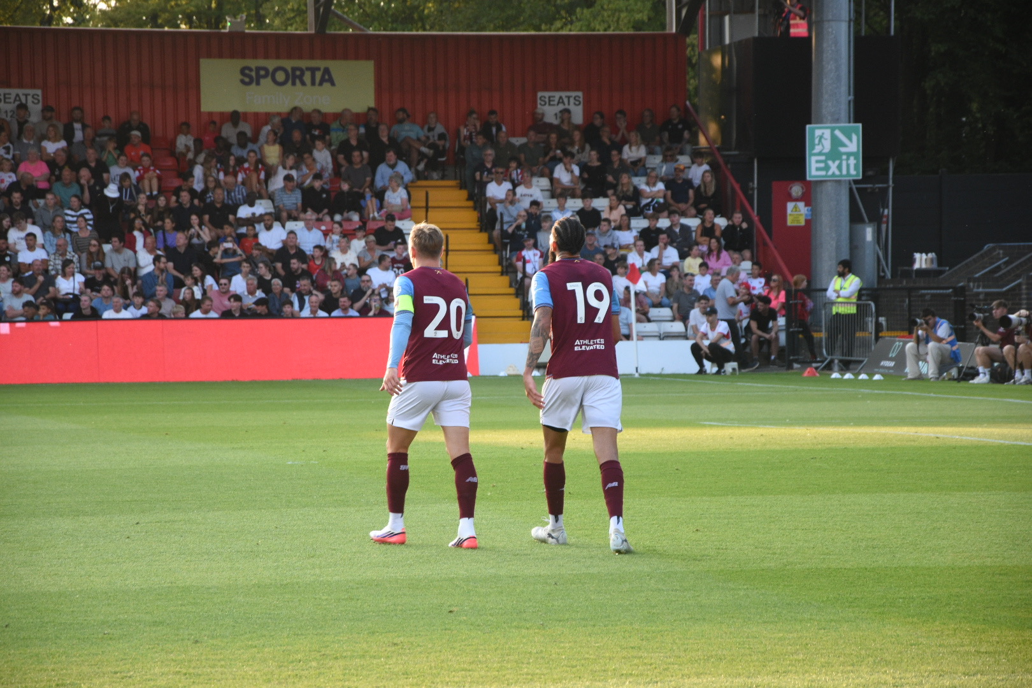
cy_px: 344
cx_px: 516
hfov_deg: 13.0
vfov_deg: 8.7
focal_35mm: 158
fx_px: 4515
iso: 900
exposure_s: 1/350
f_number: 5.6
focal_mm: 105
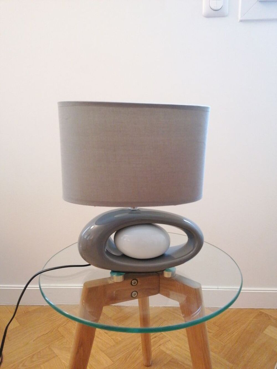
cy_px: 184
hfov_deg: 51.4
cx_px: 138
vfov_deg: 65.3
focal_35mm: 27
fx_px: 288
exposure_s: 1/16.7
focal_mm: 4.75
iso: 800
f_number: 1.8
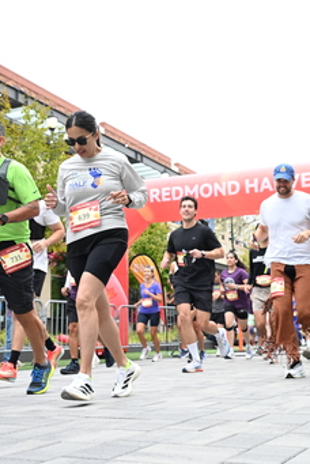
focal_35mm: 50
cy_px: 220
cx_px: 201
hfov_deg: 26.9
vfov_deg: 39.6
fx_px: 644
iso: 2000
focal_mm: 31
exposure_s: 1/640
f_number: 4
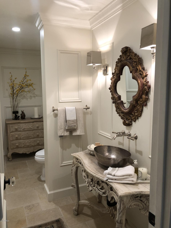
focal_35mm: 28
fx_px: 184
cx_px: 86
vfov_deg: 63.4
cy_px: 114
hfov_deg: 49.7
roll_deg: +1.1
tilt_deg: -6.5
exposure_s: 1/24
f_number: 1.8
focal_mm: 3.99
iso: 40
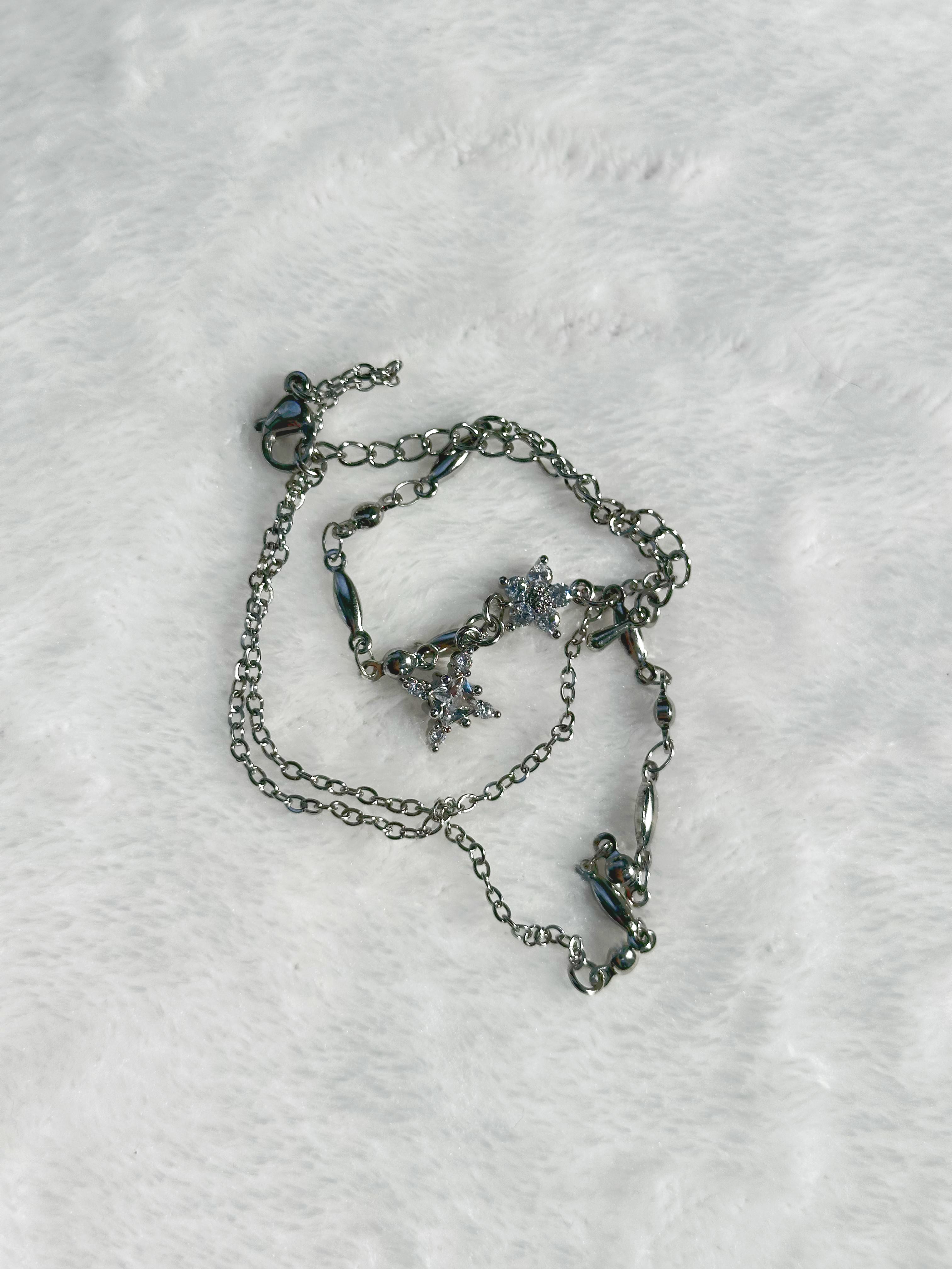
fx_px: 1760
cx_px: 476
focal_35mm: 48
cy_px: 634
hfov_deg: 30.3
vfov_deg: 39.7
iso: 64
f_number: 1.78
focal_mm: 6.86
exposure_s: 1/2890
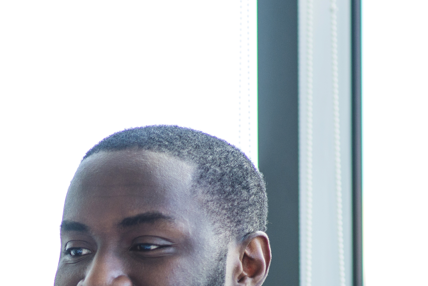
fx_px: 3009
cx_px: 32
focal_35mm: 253
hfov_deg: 8.1
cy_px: 418
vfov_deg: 5.4
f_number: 2.5
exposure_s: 1/250
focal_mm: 85
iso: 320
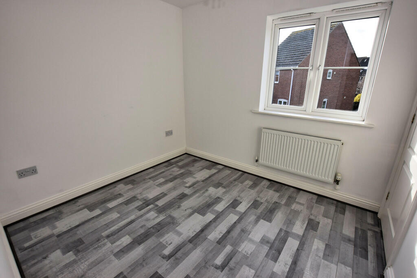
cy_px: 139
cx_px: 208
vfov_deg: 77.3
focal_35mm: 15
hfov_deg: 100.4
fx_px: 174
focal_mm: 10
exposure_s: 1/125
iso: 125
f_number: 5.6
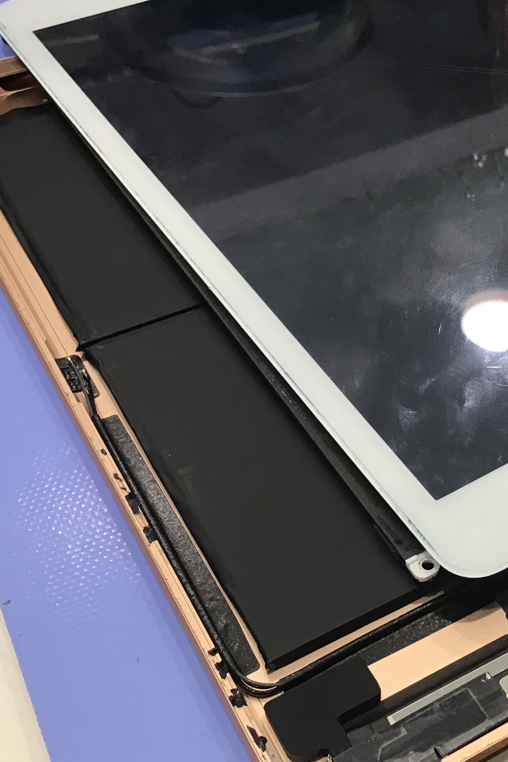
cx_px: 459
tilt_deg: -46.3
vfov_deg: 35.6
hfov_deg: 23.5
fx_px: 1185
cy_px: 358
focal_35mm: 56
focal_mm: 3.3
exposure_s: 1/30
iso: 40
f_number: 2.4
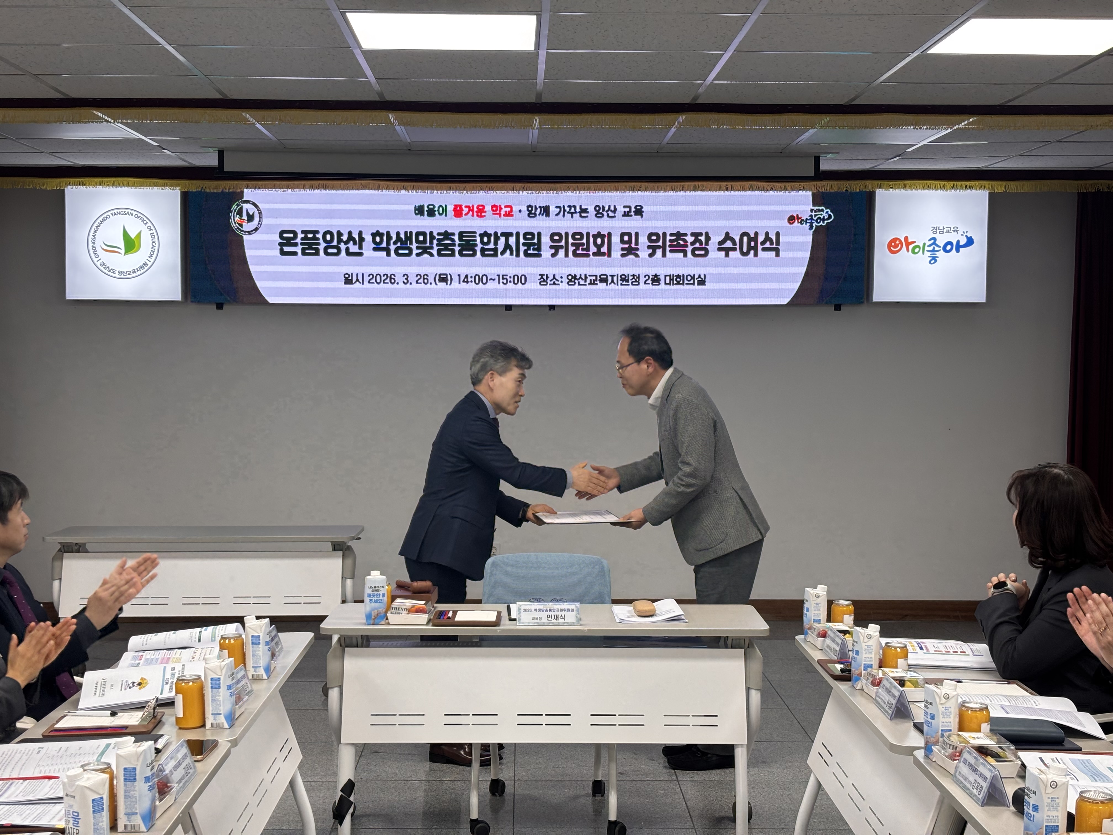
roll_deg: -0.1
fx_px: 1672
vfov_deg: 28.0
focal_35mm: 52
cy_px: 418
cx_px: 556
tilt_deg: -3.7
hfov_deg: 36.8
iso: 25
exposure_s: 1/60
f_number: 1.6
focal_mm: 5.96
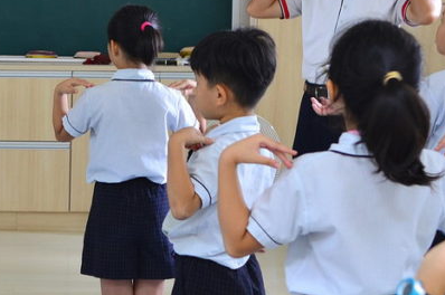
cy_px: 58
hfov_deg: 18.0
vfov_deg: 12.6
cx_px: -88
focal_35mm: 108
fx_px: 1333
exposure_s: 1/30
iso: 320
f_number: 3.2
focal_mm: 28
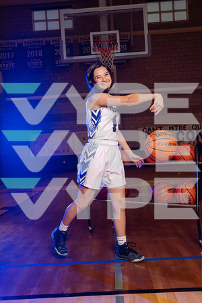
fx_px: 311
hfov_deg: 35.9
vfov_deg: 51.9
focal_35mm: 37
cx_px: 101
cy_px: 152
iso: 400
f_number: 7.1
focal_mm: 37
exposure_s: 1/250
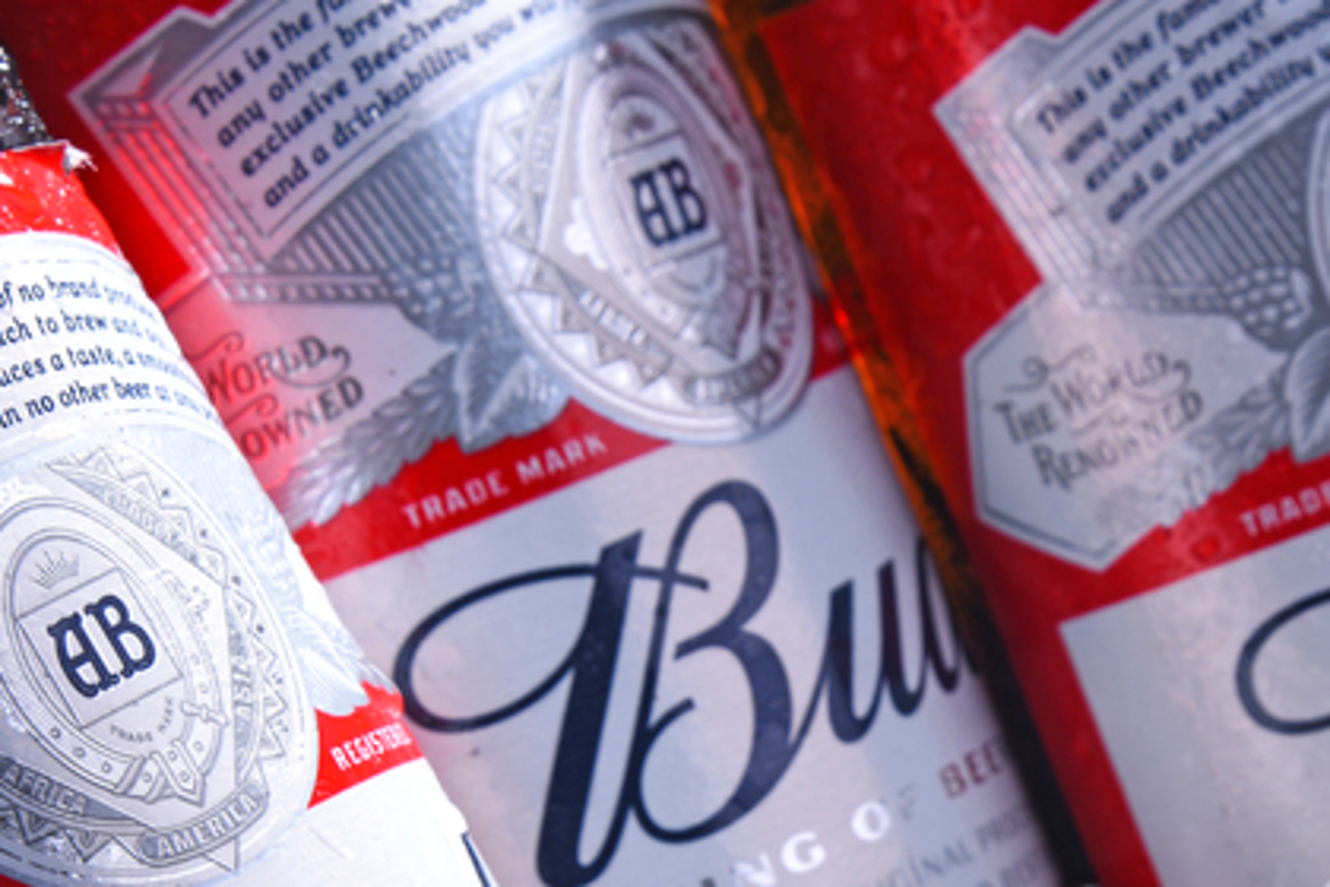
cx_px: 985
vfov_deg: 3.6
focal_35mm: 381
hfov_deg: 5.4
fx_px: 14075
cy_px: 702
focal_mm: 160
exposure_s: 1/125
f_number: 14
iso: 100
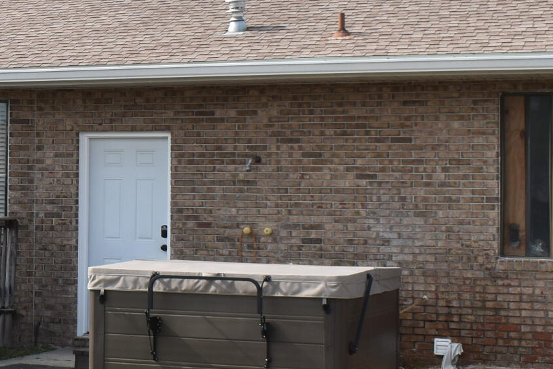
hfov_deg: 18.2
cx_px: -99
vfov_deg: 12.8
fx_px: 1644
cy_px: 143
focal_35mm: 107
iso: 100
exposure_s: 1/200
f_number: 10
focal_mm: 20
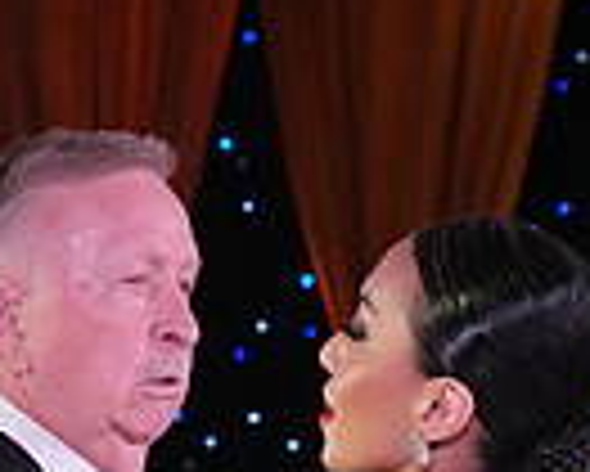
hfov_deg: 6.8
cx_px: 142
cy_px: 1209
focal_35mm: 282
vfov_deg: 5.3
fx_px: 4928
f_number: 7.1
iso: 10000
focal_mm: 68
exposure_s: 1/400
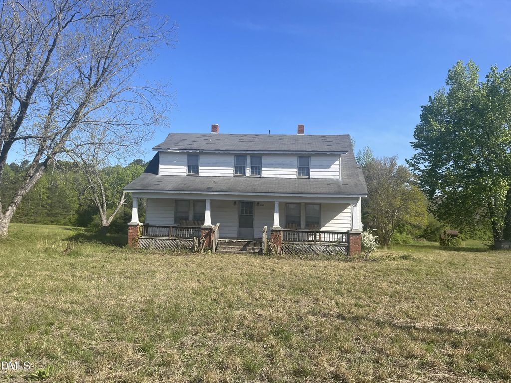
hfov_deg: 67.3
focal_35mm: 26
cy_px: 192
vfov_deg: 53.1
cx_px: 256
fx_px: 384
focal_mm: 5.1
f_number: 1.6
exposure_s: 1/2825
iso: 50
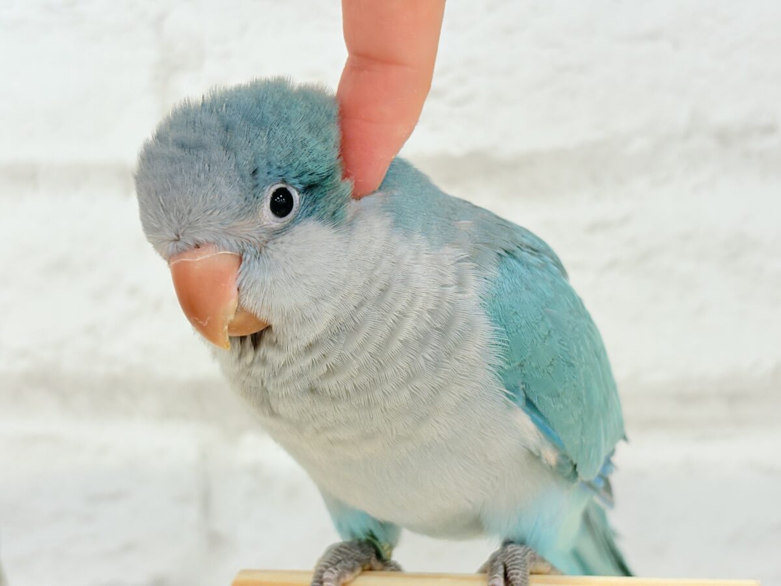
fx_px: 1173
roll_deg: +2.5
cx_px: 390
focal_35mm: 52
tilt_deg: -3.5
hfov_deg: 36.8
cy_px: 293
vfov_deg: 28.0
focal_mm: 5.96
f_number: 1.6
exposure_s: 1/100
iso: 100
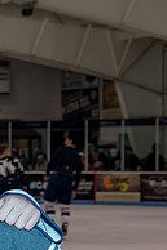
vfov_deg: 10.2
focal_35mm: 201
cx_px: -169
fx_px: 1401
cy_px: 236
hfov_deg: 6.6
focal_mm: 40
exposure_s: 1/200
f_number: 4.5
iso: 200
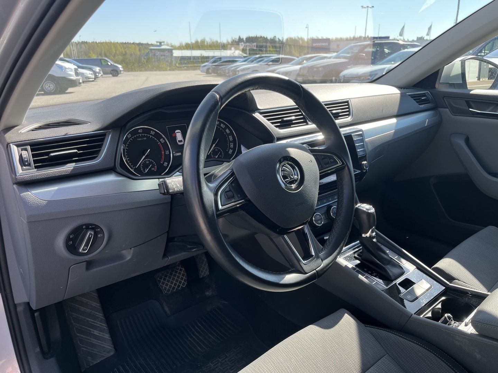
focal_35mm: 26
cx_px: 249
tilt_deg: -20.2
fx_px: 374
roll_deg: +0.4
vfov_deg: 53.1
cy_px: 186
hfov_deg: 67.3
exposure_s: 1/478
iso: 50
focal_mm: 5.1
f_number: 1.6
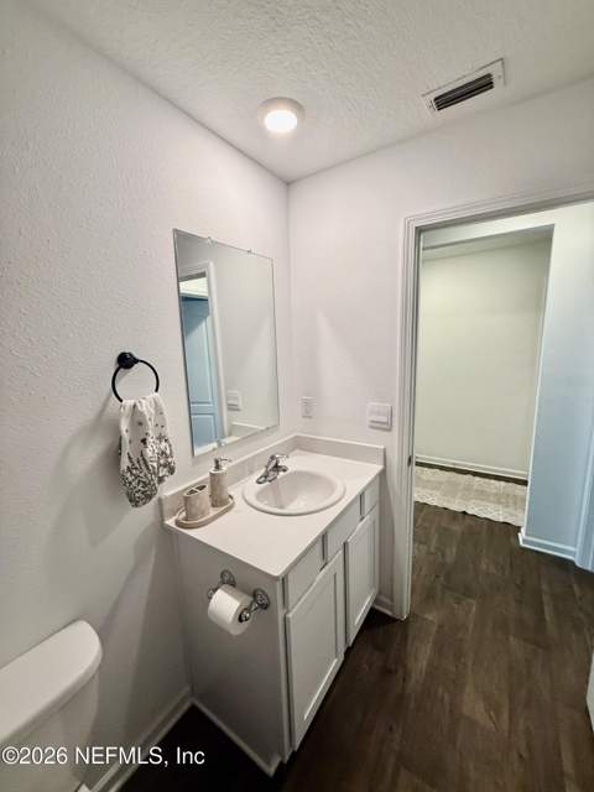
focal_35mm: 14
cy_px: 396
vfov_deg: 102.1
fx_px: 320
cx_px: 297
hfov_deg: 85.7
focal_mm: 2.22
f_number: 2.2
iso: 160
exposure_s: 1/120
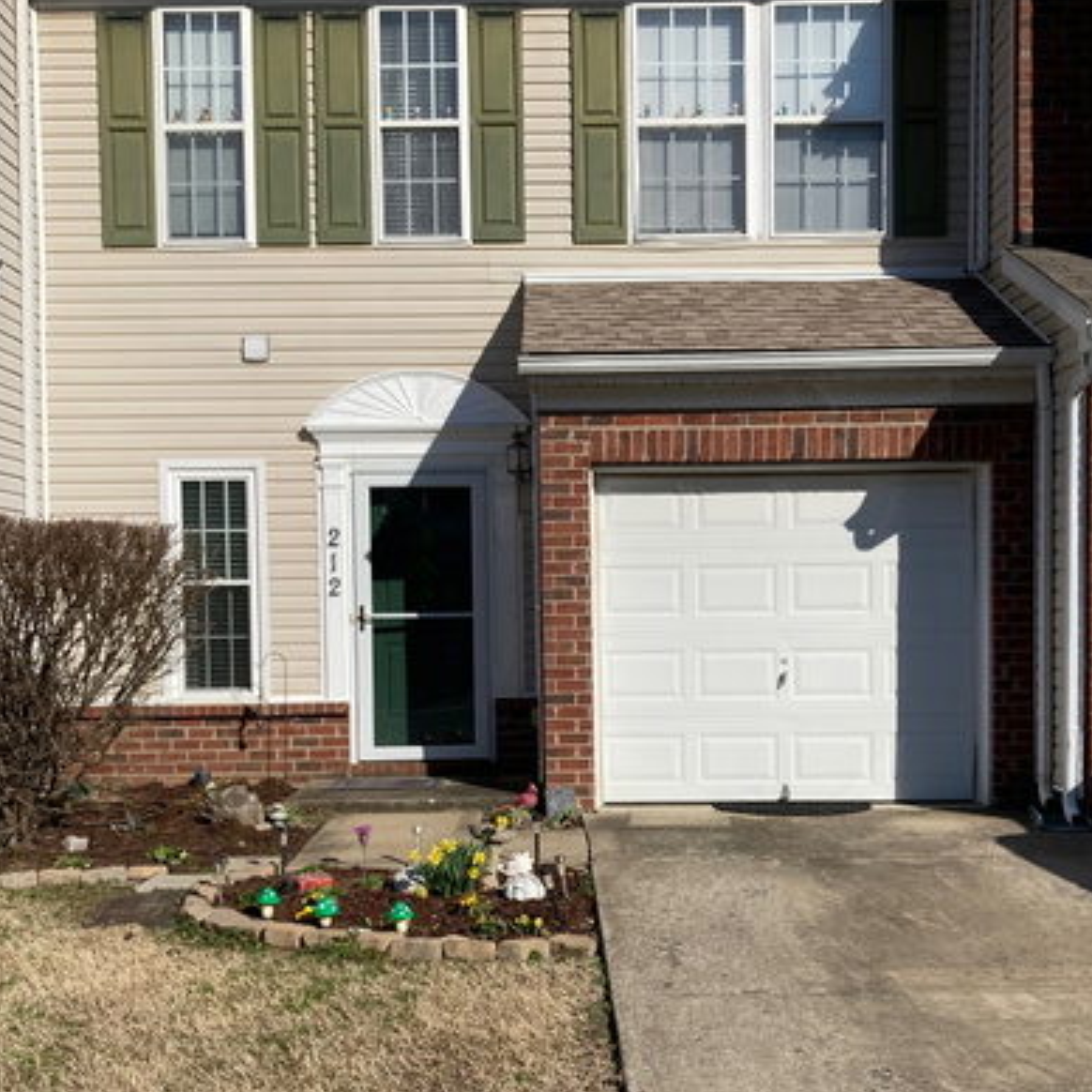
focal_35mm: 34
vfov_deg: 48.4
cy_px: 559
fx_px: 1213
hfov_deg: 48.4
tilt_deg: -1.9
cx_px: 552
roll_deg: +1.1
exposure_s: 1/3745
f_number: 1.8
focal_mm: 3.99
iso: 25
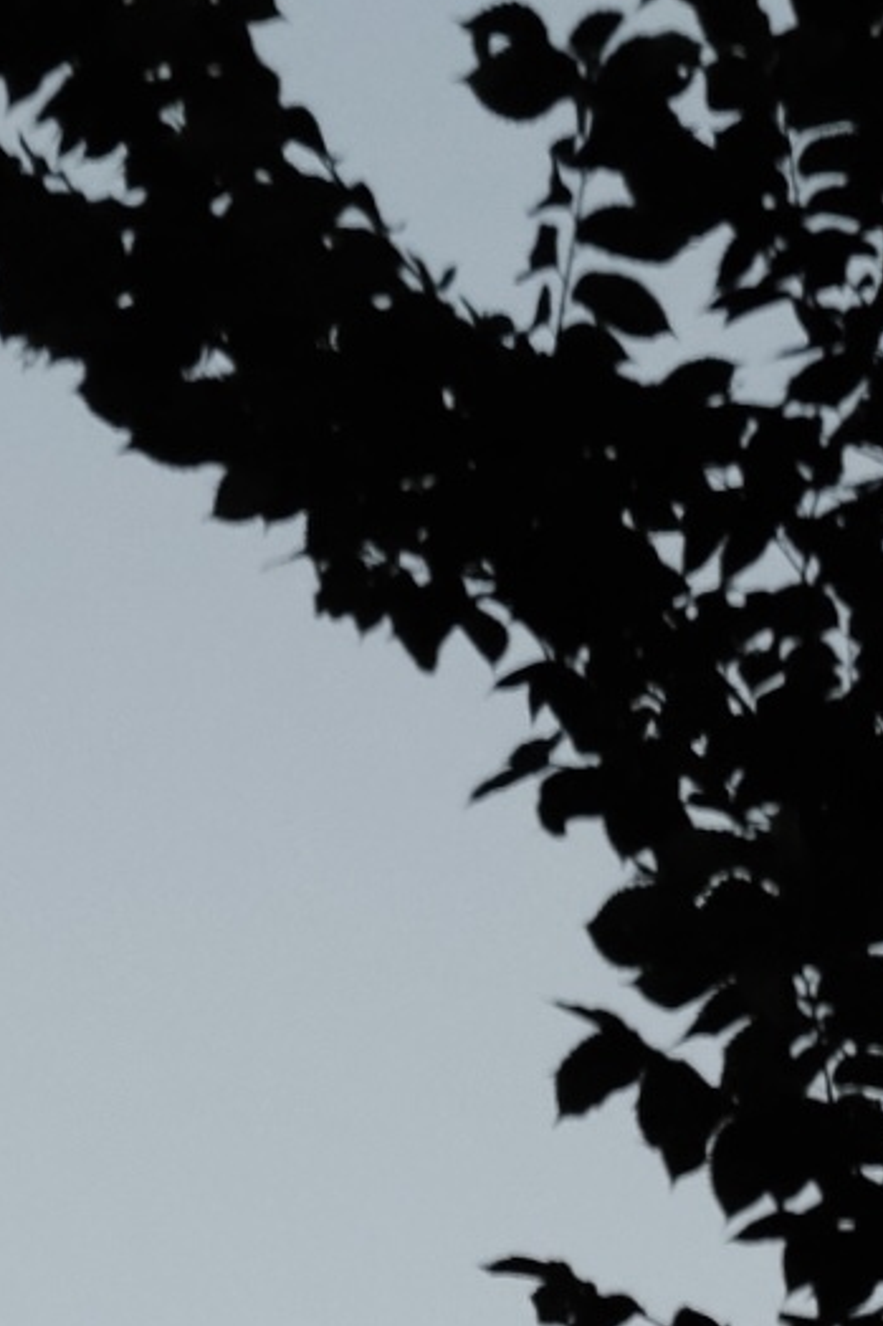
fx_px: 10749
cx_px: 910
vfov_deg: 6.6
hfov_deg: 4.7
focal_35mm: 292
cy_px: 3385
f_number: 6.3
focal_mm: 33
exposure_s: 1/180
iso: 1600
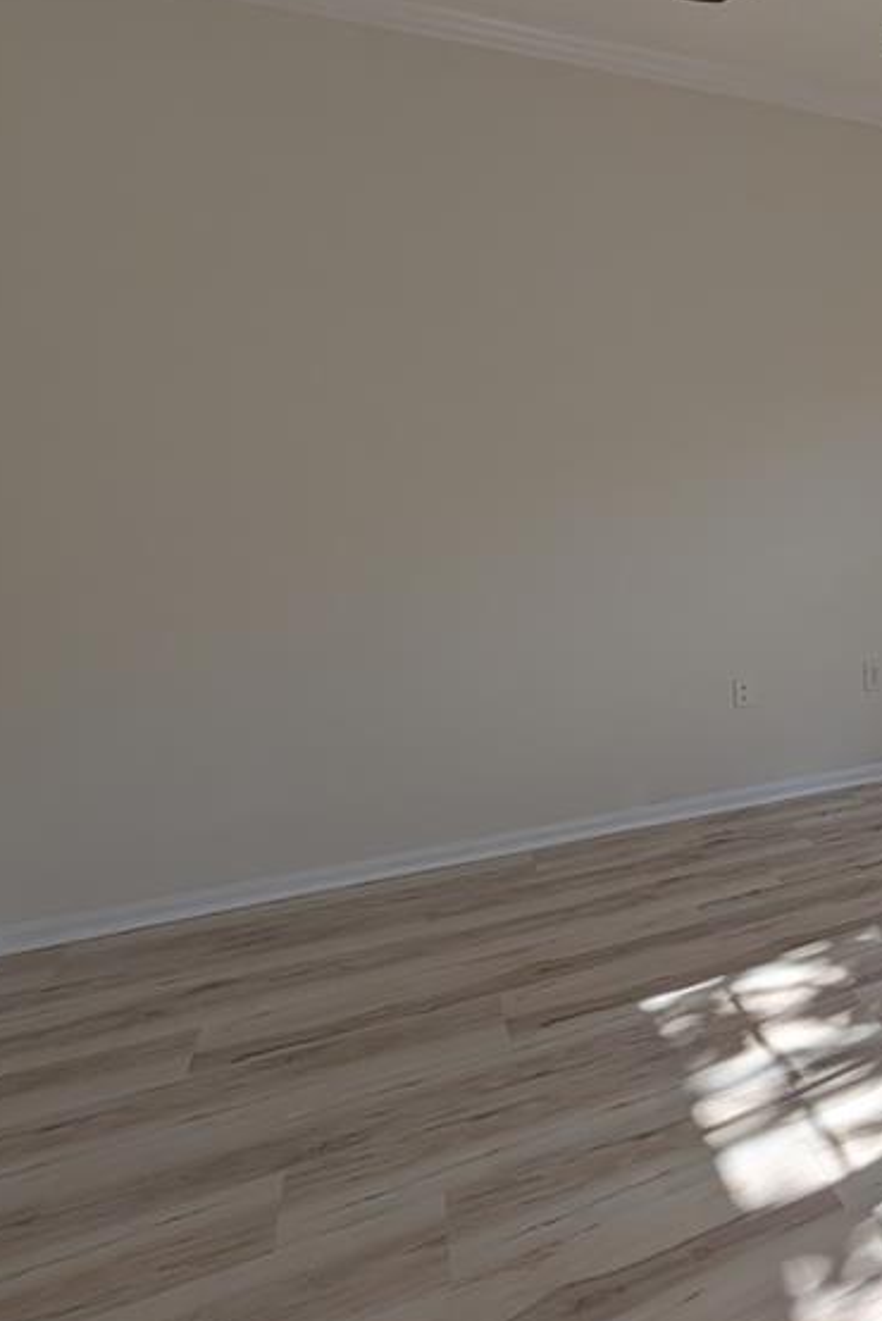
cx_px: 932
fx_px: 844
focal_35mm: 23
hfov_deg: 44.4
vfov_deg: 75.9
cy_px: 594
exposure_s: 1/741
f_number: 1.7
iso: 50
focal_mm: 2.02
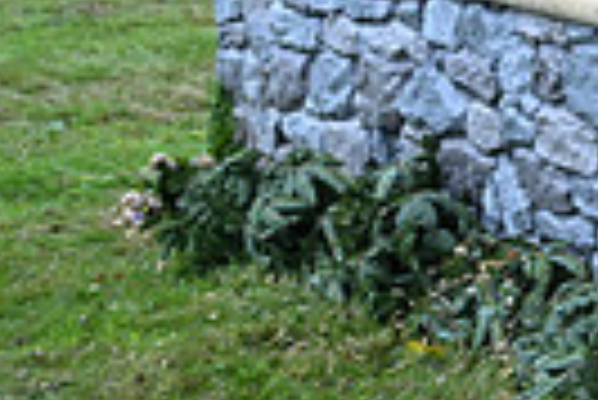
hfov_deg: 10.3
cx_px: 1205
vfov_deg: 7.2
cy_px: -402
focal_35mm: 183
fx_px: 3043
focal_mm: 42
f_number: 4
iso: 1250
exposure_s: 1/1250
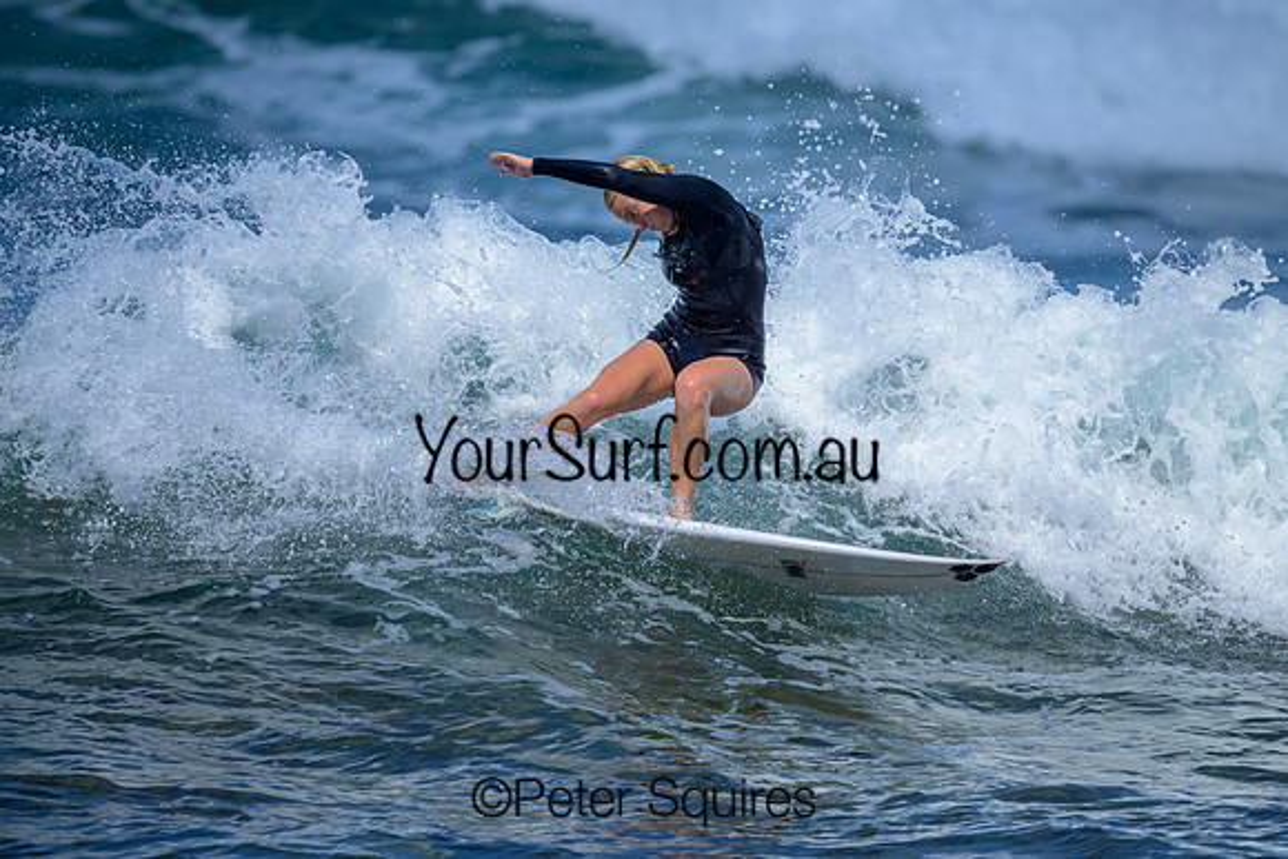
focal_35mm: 917
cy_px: 492
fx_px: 32809
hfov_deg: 2.2
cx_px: 617
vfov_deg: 1.5
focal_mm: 800
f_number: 6.3
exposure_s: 1/2500
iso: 320
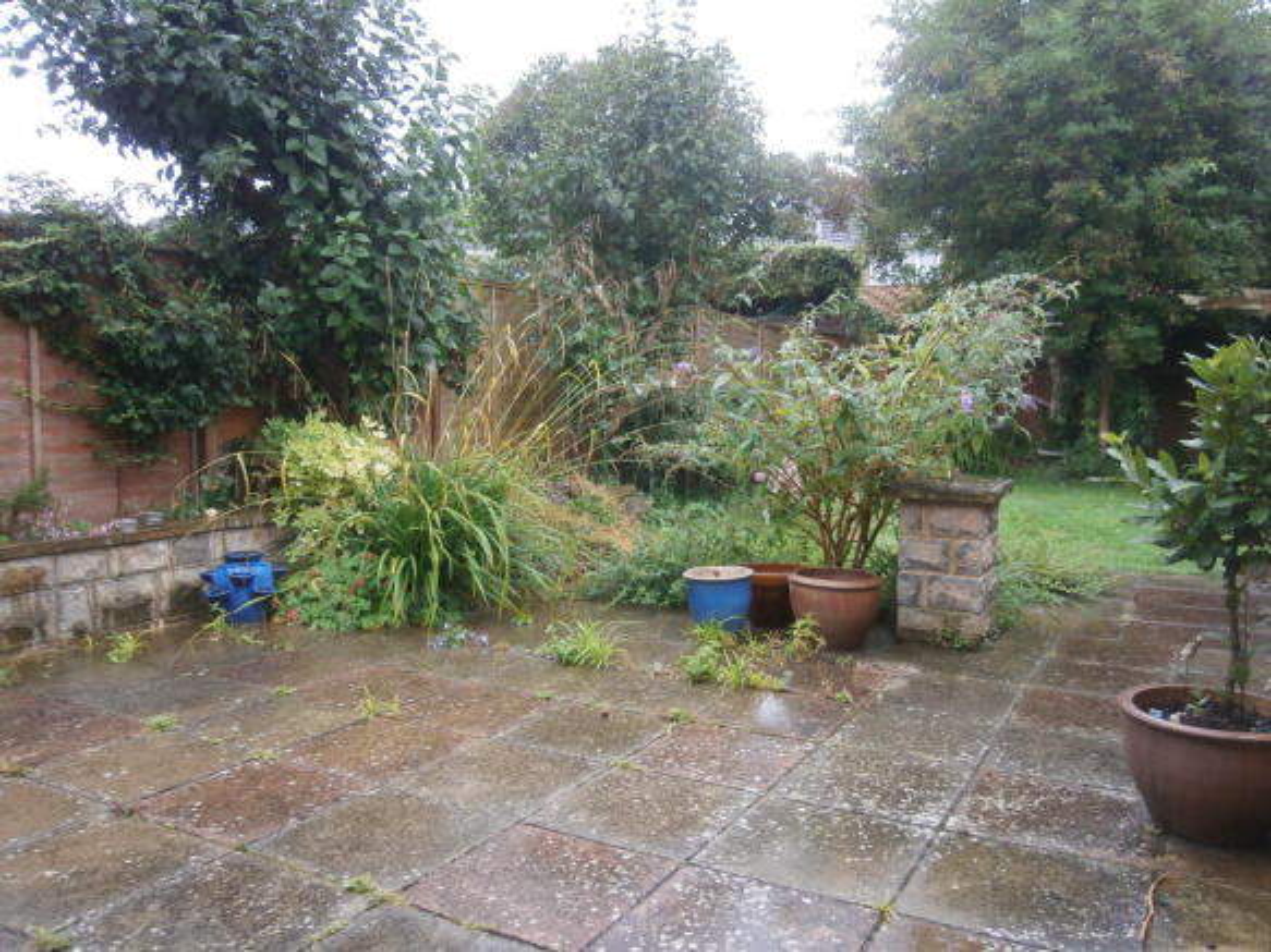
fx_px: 954
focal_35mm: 26
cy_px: 476
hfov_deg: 67.3
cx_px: 636
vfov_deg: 53.0
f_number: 2.8
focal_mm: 4.7
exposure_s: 1/40
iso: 80
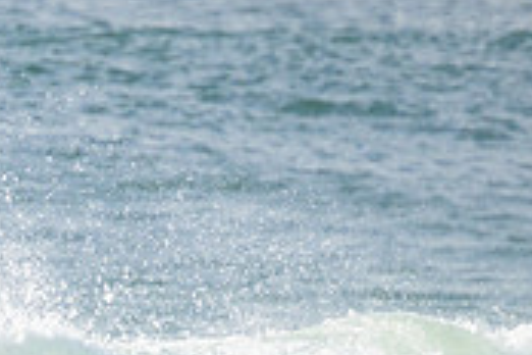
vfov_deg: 0.5
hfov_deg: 0.8
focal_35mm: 2668
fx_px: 39424
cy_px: 580
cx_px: -159
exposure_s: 1/2000
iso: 900
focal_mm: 800
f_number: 11
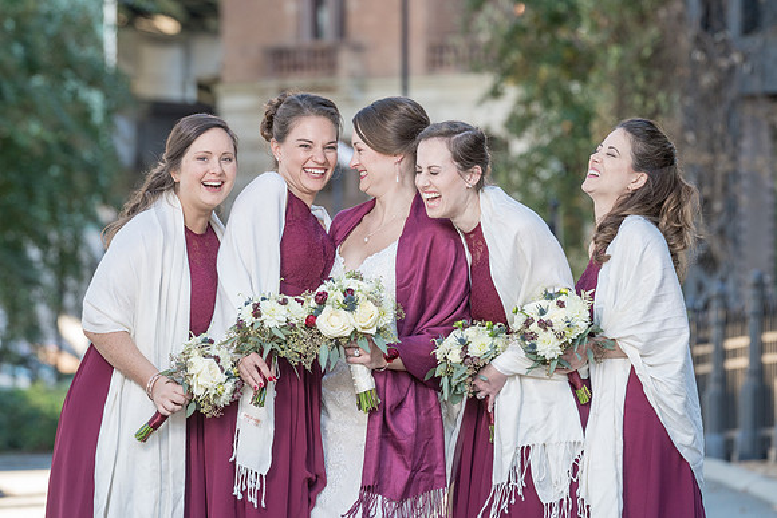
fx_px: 5082
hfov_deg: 8.7
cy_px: 228
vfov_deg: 5.8
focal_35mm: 235
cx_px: 386
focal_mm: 194
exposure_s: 1/200
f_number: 5.6
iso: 640
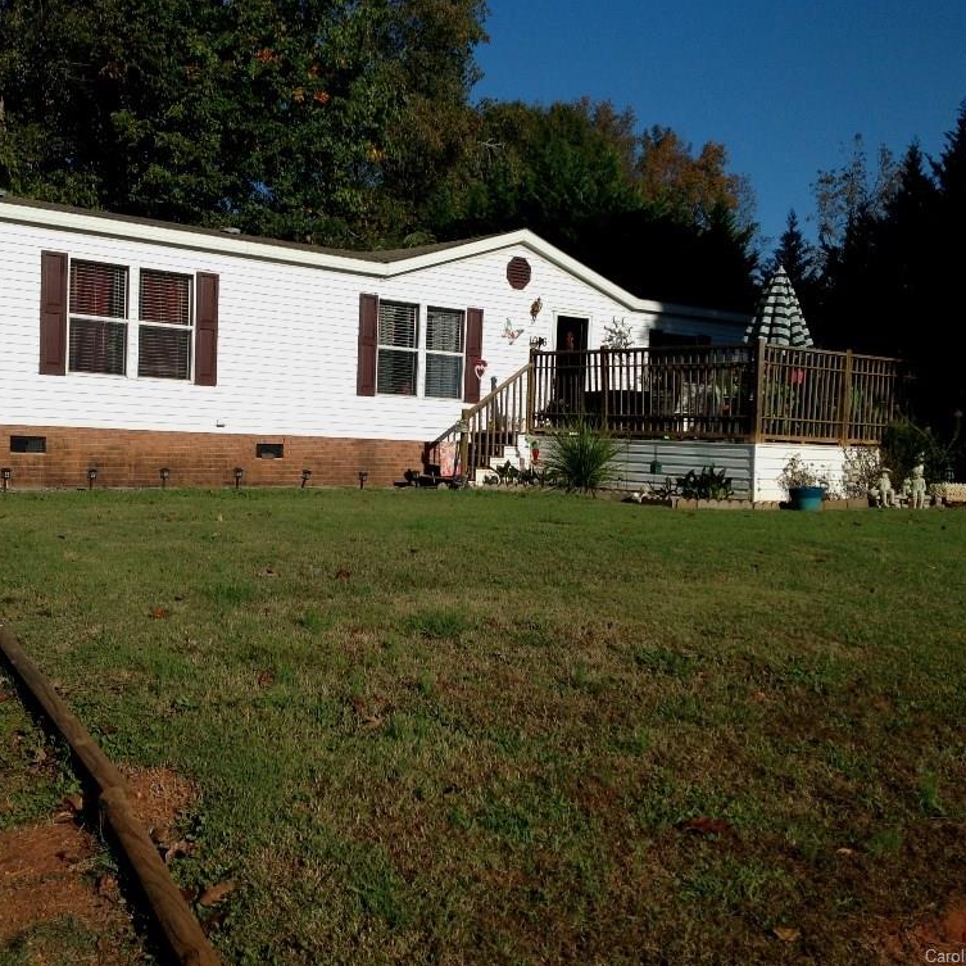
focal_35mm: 42
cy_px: 478
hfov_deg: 39.9
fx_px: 1326
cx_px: 416
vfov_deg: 40.0
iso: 50
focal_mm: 4.28
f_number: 2.4
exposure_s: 1/3030
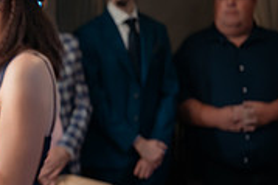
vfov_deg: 5.0
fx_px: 2129
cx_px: -168
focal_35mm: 276
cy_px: 176
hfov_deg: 7.3
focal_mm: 85
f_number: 1.8
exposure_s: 1/200
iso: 1600
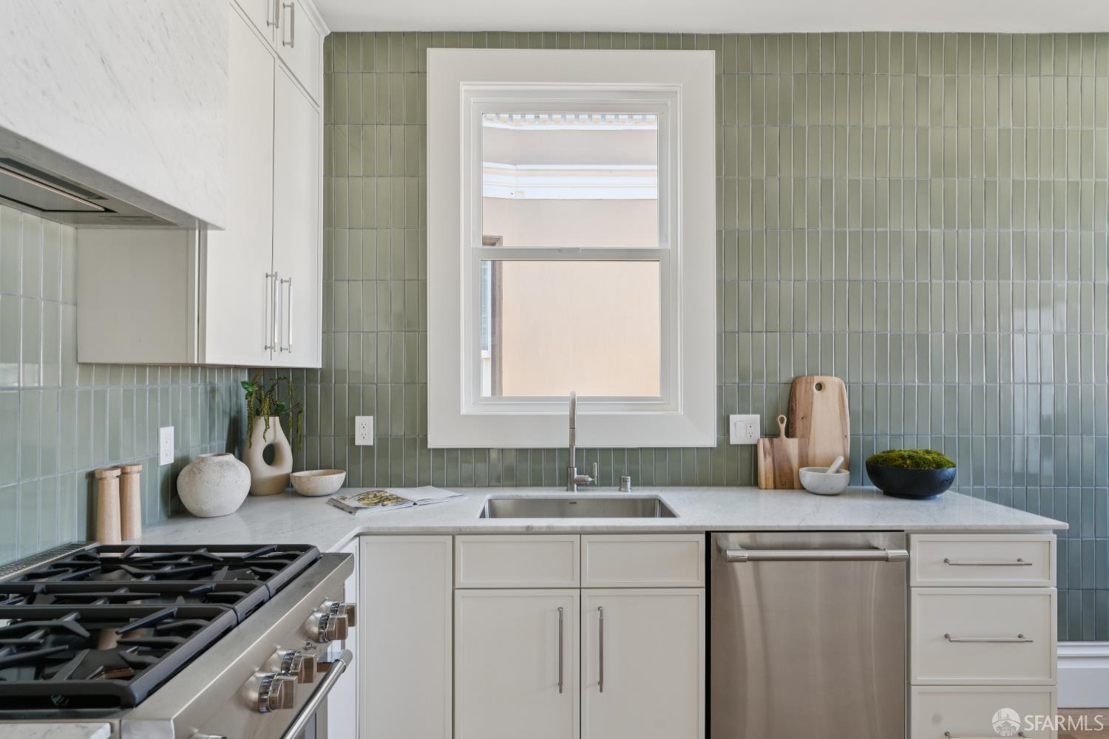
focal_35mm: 20
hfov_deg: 84.0
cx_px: 554
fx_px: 616
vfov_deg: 61.9
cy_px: 370
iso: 400
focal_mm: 20
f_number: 8
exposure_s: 1/20
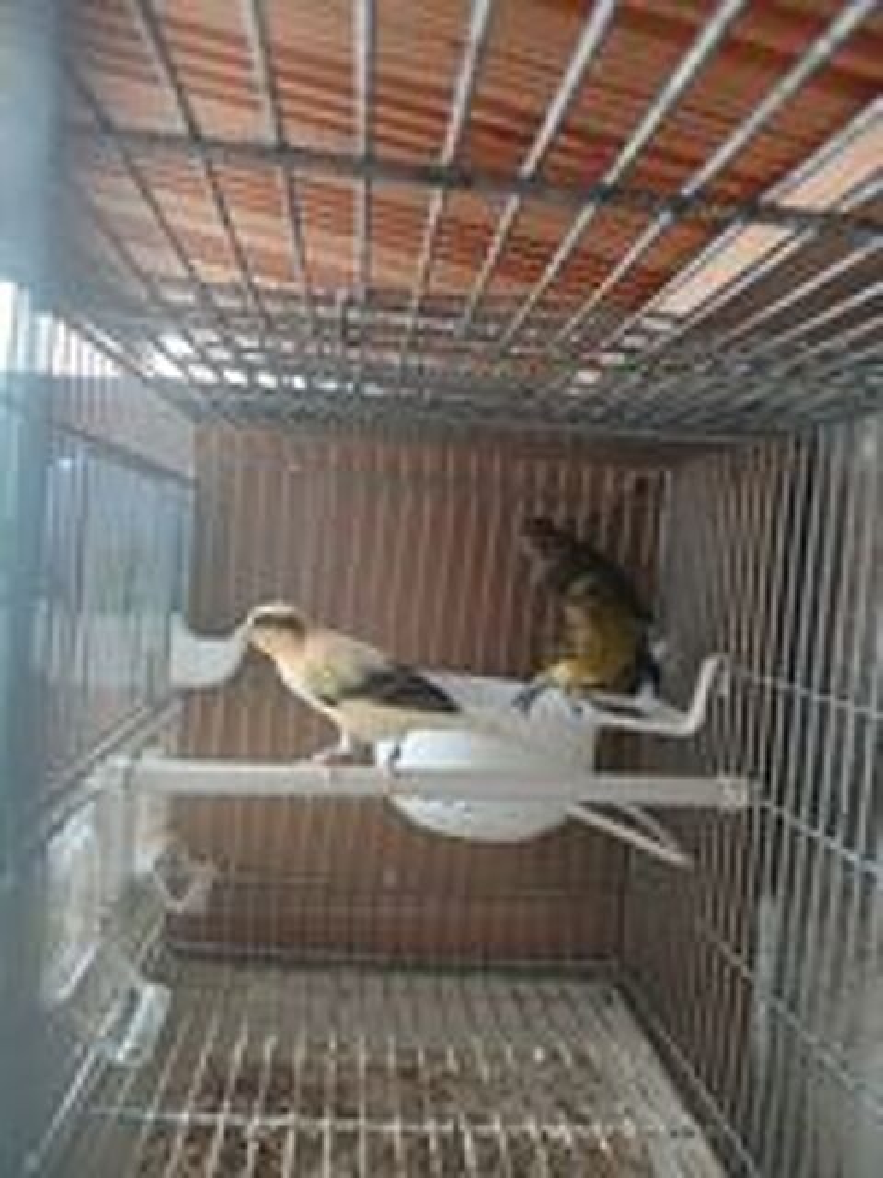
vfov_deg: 67.3
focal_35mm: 26
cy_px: 589
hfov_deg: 53.1
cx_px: 442
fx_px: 884
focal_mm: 3.98
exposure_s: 1/25
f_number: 1.8
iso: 250
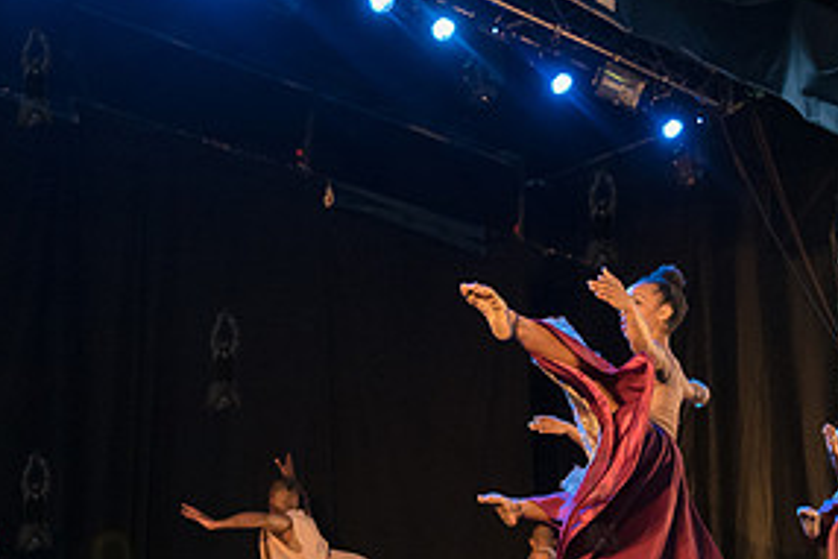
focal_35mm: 65
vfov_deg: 20.5
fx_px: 1514
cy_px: 499
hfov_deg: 30.6
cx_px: 601
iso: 4000
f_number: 2.8
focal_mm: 32
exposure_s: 1/320
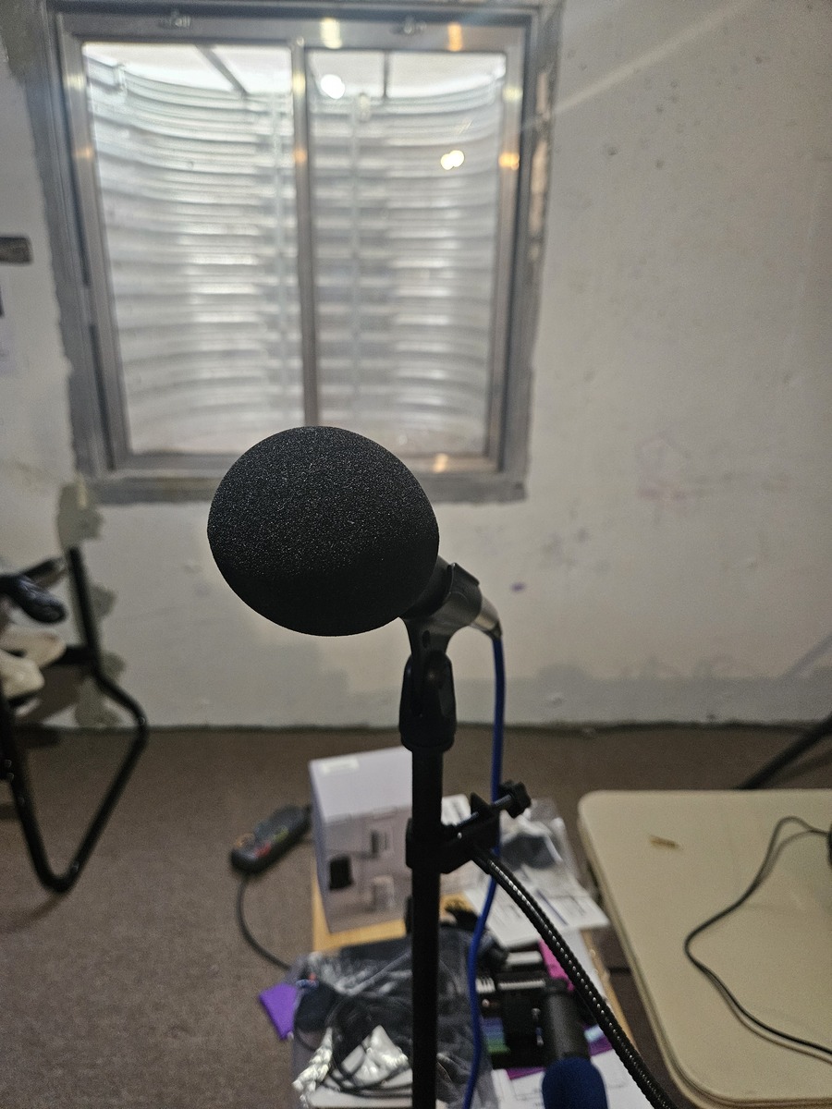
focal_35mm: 23
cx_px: 416
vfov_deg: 73.9
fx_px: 737
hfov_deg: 58.9
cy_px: 554
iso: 800
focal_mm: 5.4
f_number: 1.8
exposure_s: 1/120
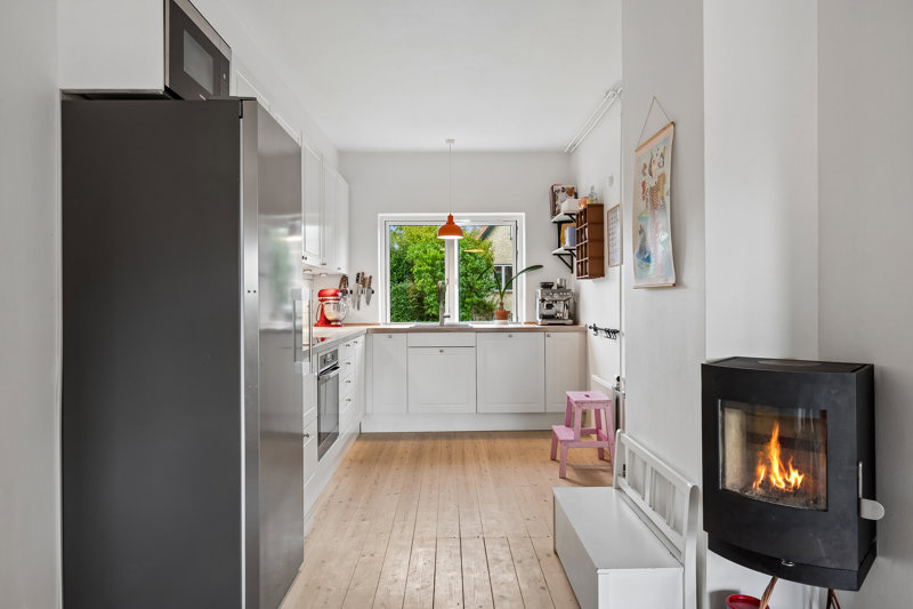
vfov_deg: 58.3
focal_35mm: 22
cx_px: 456
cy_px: 304
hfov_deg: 79.9
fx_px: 545
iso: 400
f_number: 7.1
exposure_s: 1/15
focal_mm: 21.5
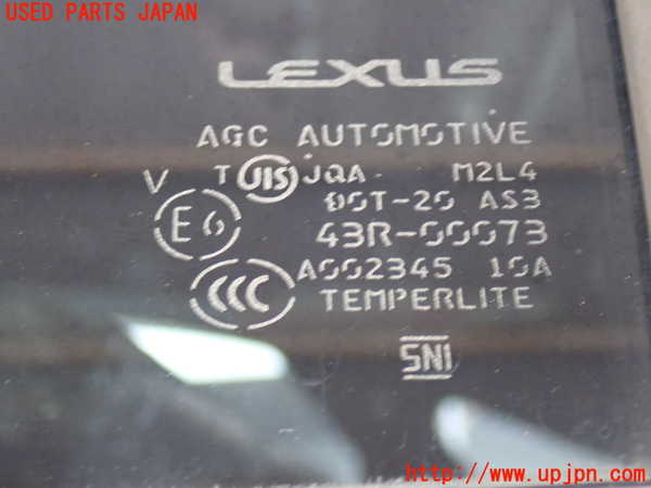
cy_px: 244
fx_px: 1260
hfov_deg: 29.0
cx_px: 326
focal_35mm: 67
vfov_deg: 21.9
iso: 800
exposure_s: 1/15
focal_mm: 11.88
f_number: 3.8
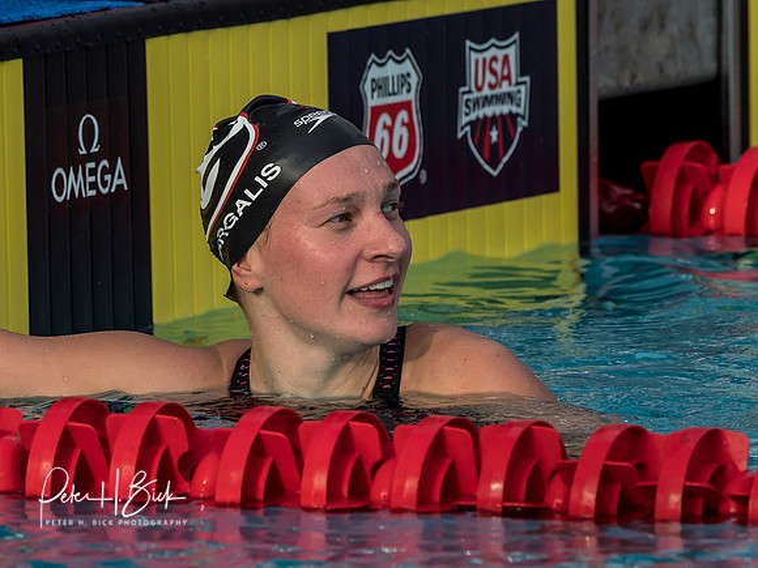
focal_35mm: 684
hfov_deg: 2.9
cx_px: 361
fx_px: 14985
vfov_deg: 2.2
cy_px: 268
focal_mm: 200
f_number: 5
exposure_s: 1/1000
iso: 320
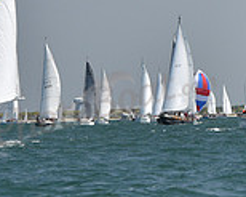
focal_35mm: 495
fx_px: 3602
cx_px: 300
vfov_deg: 3.1
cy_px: -1
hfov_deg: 3.9
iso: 320
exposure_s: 1/800
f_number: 6.3
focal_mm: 140
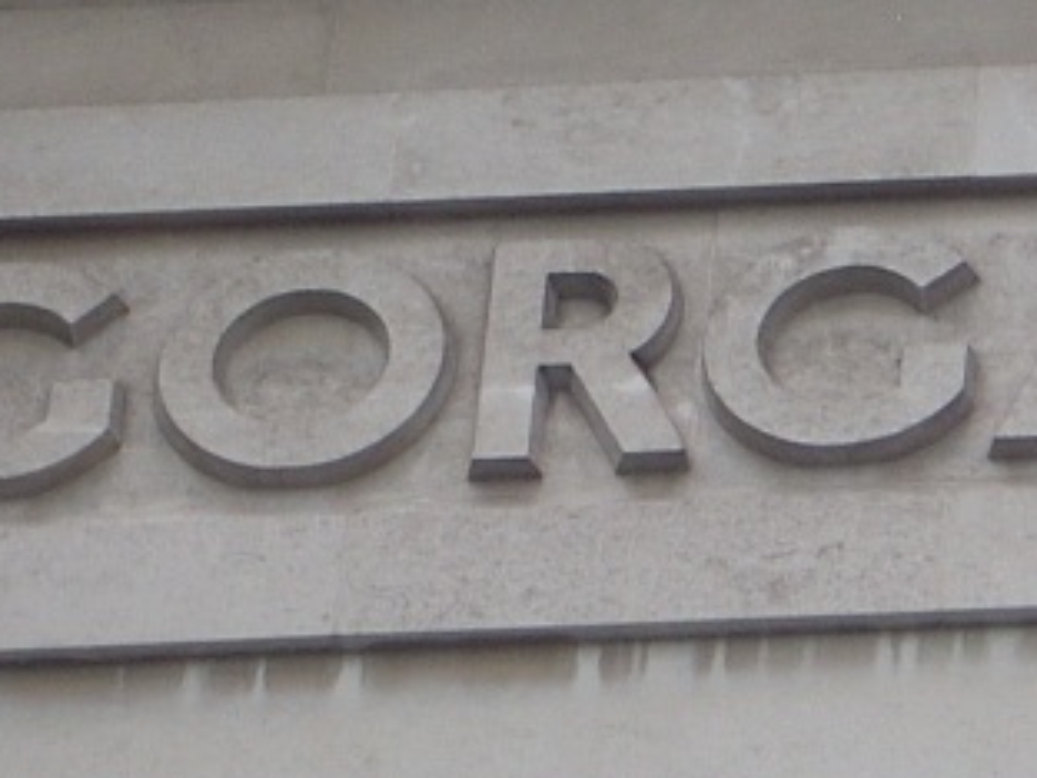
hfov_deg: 4.3
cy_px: 186
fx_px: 13870
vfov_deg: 3.2
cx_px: 668
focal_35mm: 463
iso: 64
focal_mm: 18.6
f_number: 5.2
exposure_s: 1/60
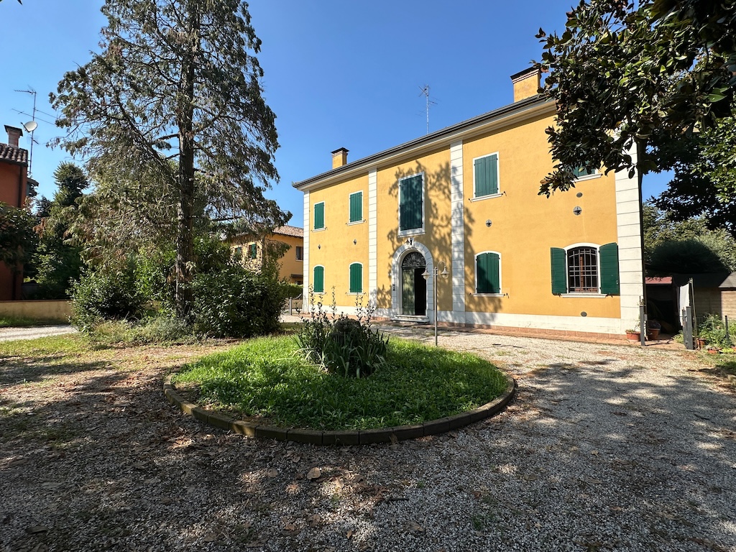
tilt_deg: +2.4
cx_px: 368
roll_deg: -2.1
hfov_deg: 102.1
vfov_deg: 85.7
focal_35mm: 14
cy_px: 276
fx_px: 298
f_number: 2.2
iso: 50
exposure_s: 1/1715
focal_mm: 2.22
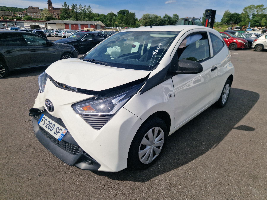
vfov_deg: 58.9
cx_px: 134
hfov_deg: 73.9
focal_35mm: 23
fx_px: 177
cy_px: 100
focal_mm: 5.4
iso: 50
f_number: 1.8
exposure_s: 1/3333
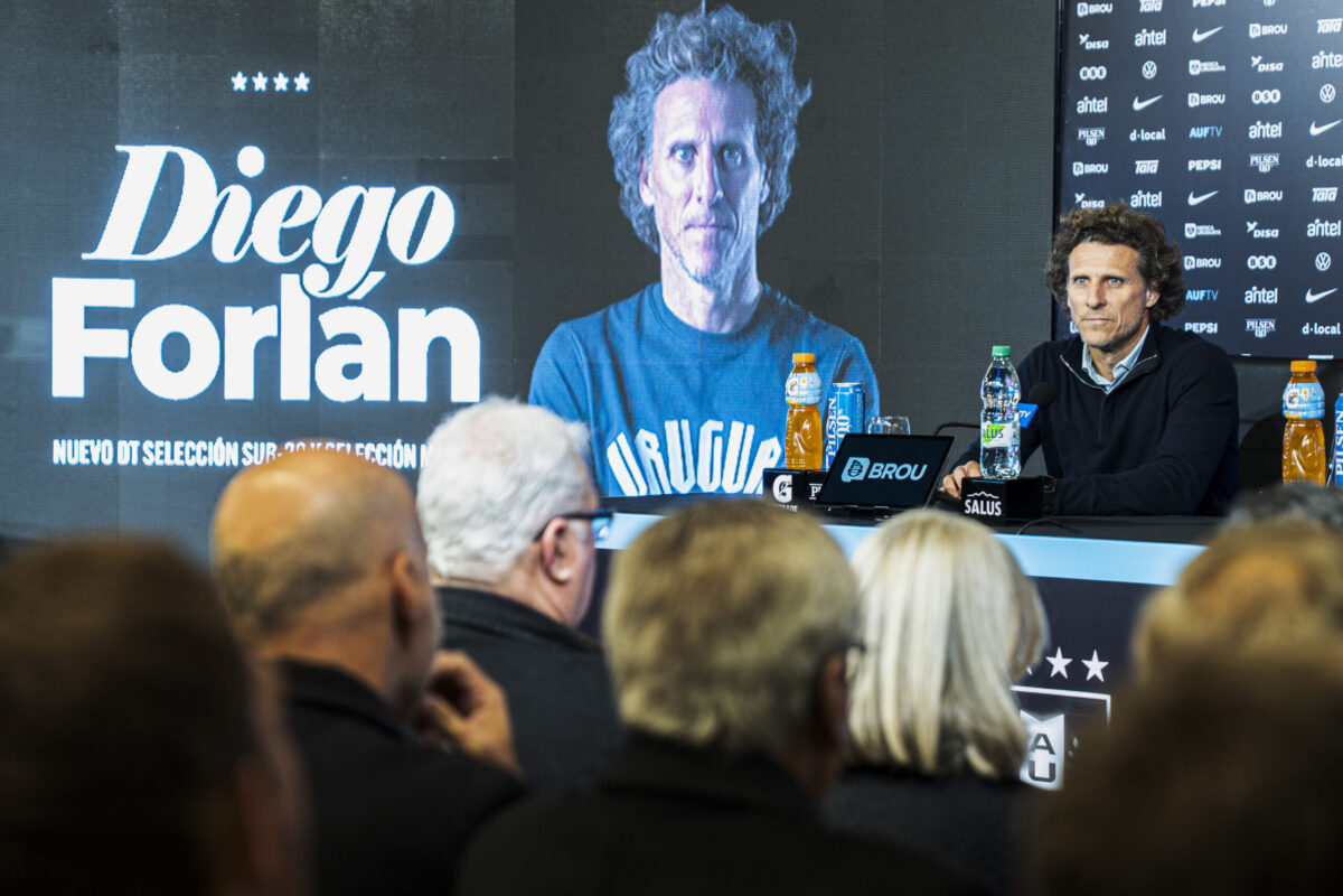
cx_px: 672
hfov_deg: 19.5
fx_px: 3917
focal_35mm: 105
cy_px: 448
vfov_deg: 13.0
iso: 400
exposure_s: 1/40
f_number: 2.8
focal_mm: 70
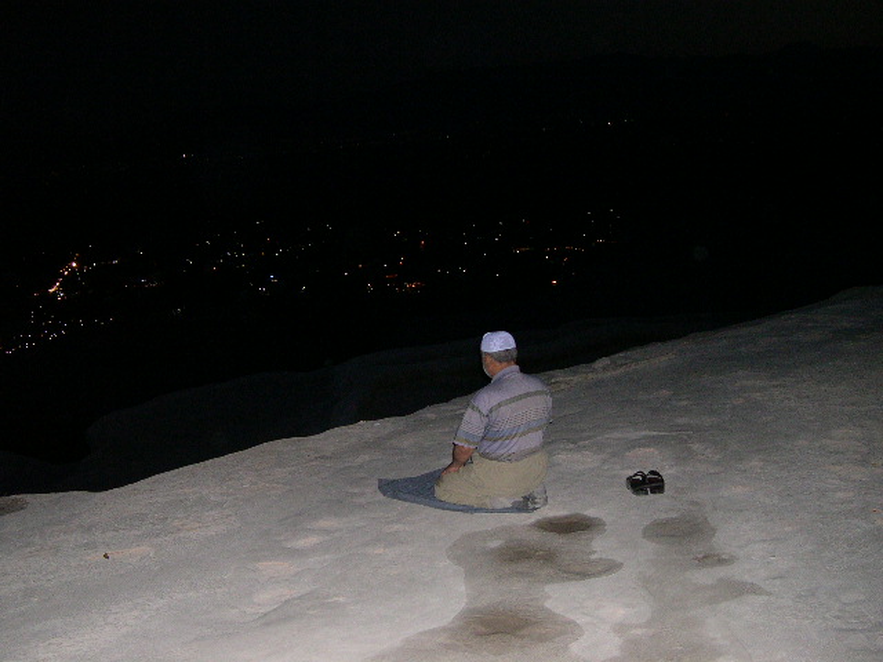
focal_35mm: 38
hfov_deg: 49.0
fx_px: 969
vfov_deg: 37.7
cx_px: 442
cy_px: 331
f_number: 2.8
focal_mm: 8
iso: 400
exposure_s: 1/60
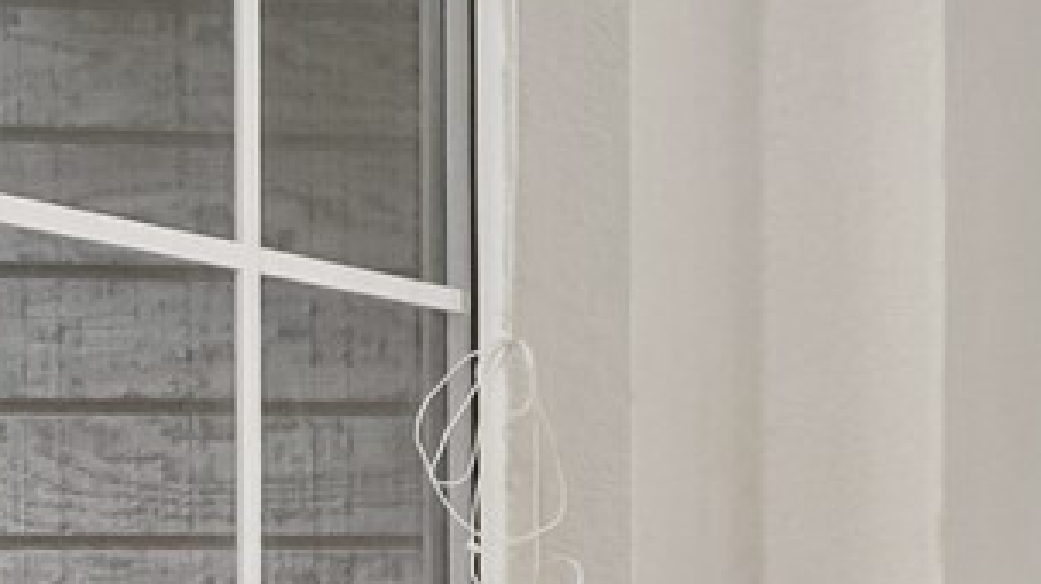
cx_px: 2730
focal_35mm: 94
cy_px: 802
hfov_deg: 13.4
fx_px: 2593
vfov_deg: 12.4
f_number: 8
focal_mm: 16
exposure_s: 1/25
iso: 1600
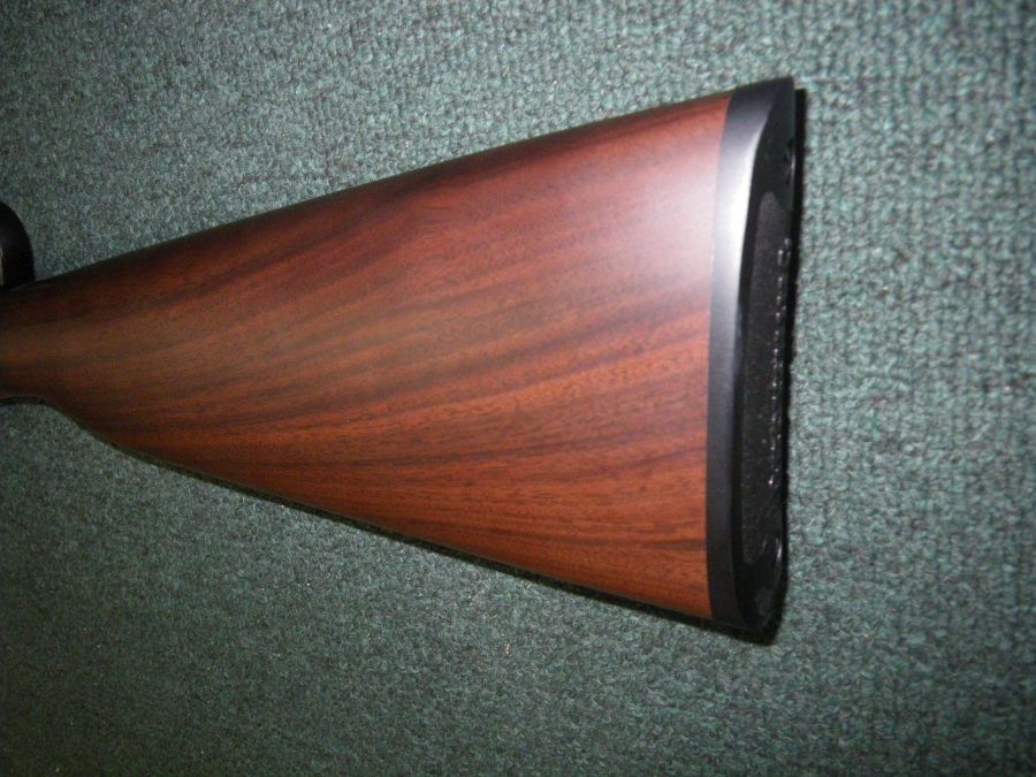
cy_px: 388
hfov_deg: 63.4
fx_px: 838
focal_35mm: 28
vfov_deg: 49.7
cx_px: 518
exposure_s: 1/50
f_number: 3.5
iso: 400
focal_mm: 5
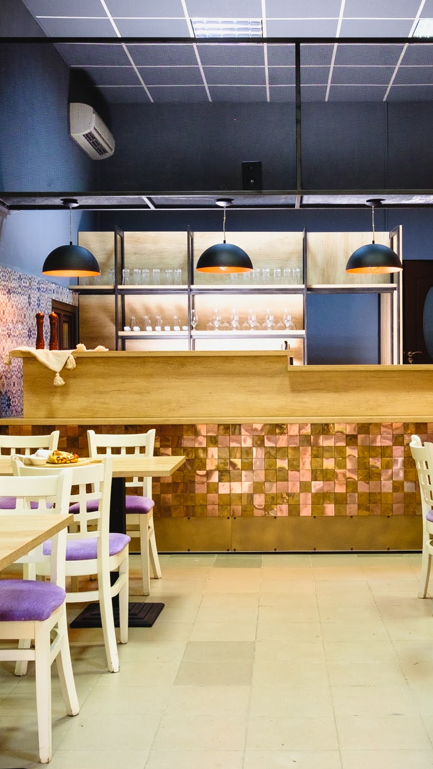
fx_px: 878
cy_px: 402
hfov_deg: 27.5
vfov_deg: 47.3
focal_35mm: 43
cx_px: 295
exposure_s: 1/8
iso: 200
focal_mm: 12.6
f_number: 5.6
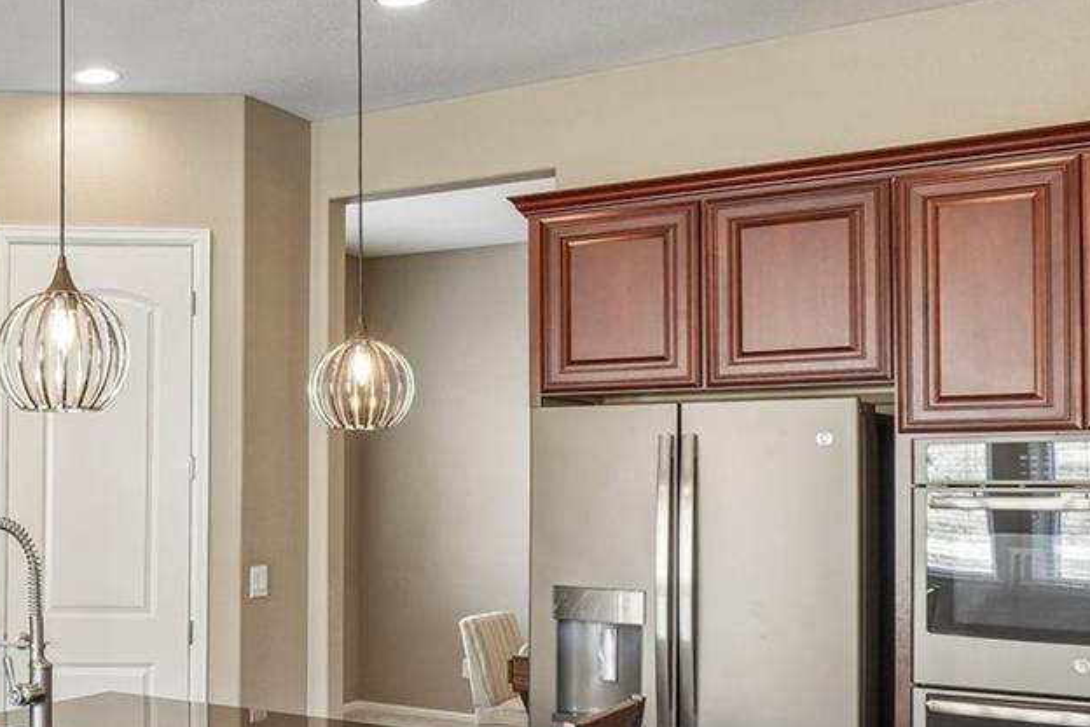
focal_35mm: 42
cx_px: -51
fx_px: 1280
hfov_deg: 39.4
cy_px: 477
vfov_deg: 31.5
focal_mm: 11
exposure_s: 1/13
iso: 400
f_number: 8
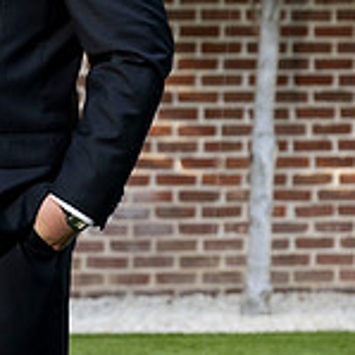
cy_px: 8
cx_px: -289
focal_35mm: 291
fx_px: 3376
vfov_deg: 6.0
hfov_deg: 5.9
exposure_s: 1/200
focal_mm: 85
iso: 400
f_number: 4.5
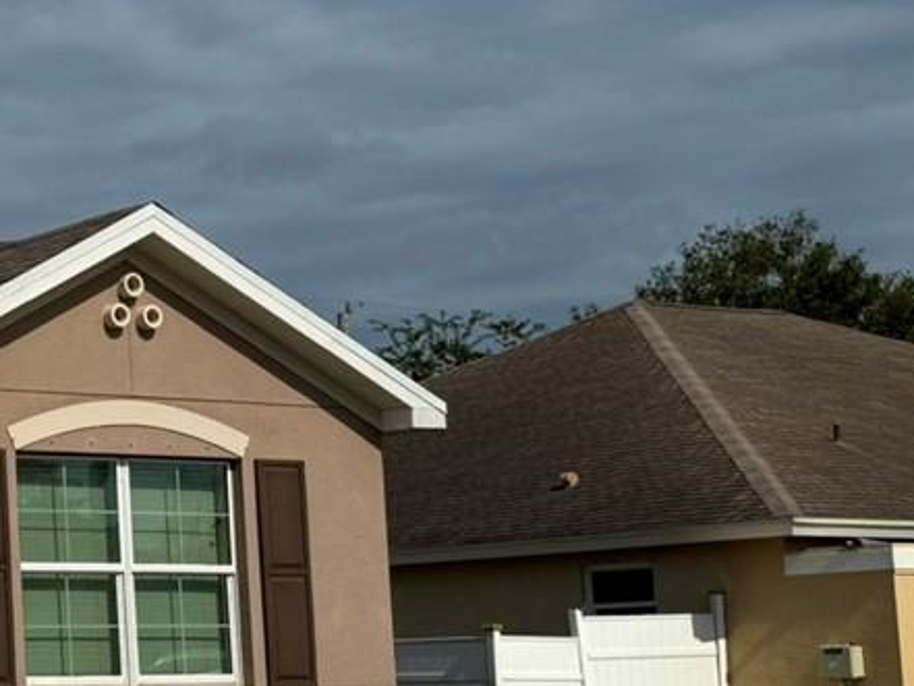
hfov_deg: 19.2
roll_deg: +0.7
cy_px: 425
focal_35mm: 87
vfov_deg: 17.0
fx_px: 2298
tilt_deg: +7.3
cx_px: -531
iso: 64
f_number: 1.78
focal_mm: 6.76
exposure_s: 1/14286
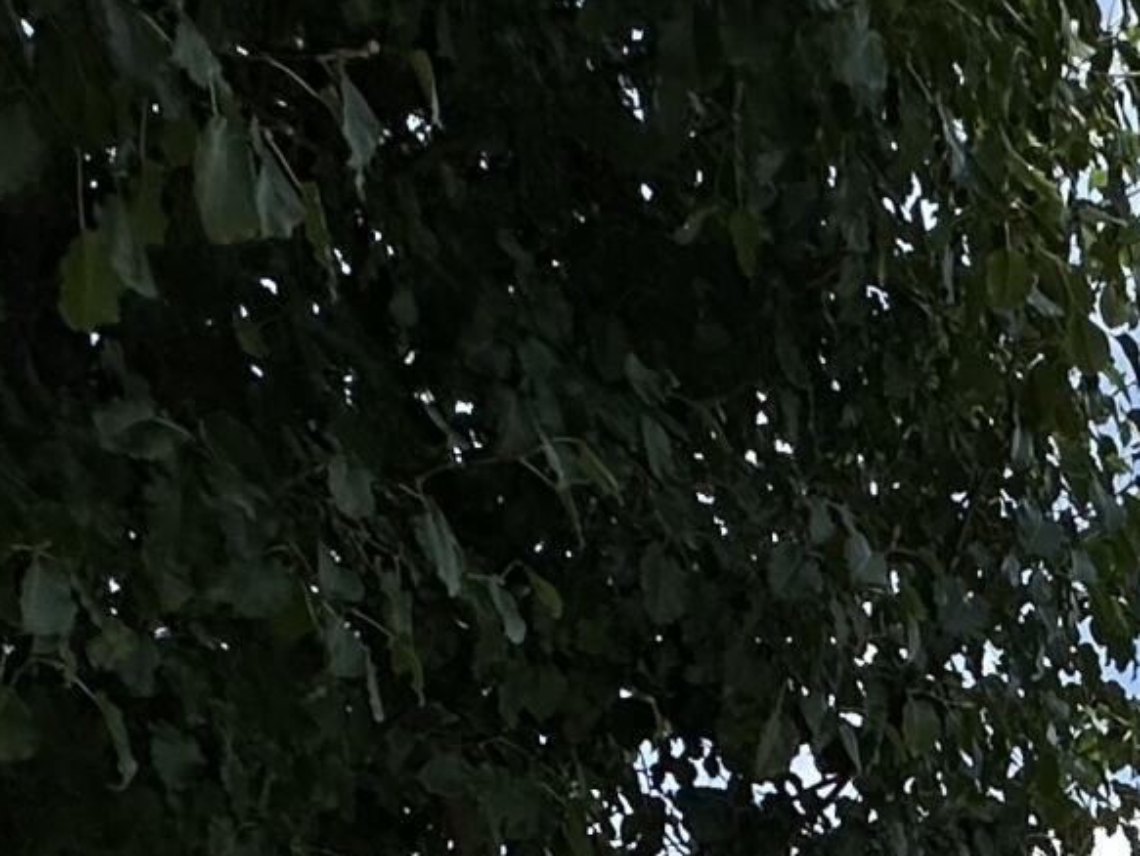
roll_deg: -0.5
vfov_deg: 14.0
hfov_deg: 24.0
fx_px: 2373
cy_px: 2068
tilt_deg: -2.5
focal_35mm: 72
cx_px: 1455
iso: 50
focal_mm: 2.22
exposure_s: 1/1825
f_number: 2.2
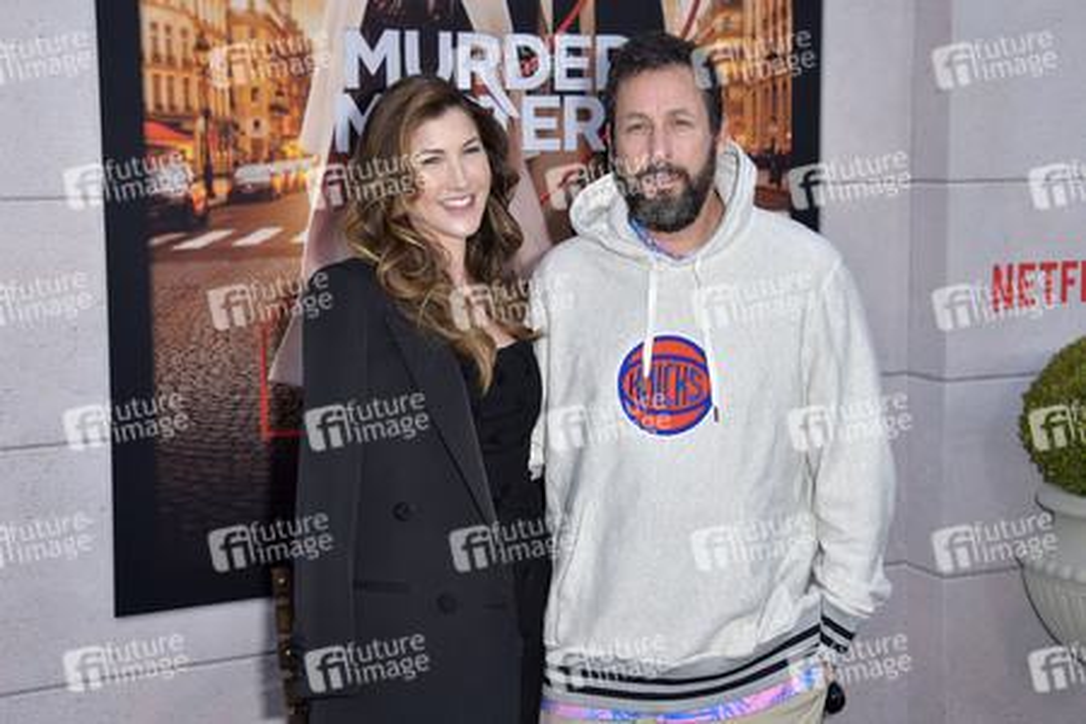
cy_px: 362
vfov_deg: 28.1
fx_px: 1448
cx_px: 543
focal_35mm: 48
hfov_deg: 41.1
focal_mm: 48
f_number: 6.3
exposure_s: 1/250
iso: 320
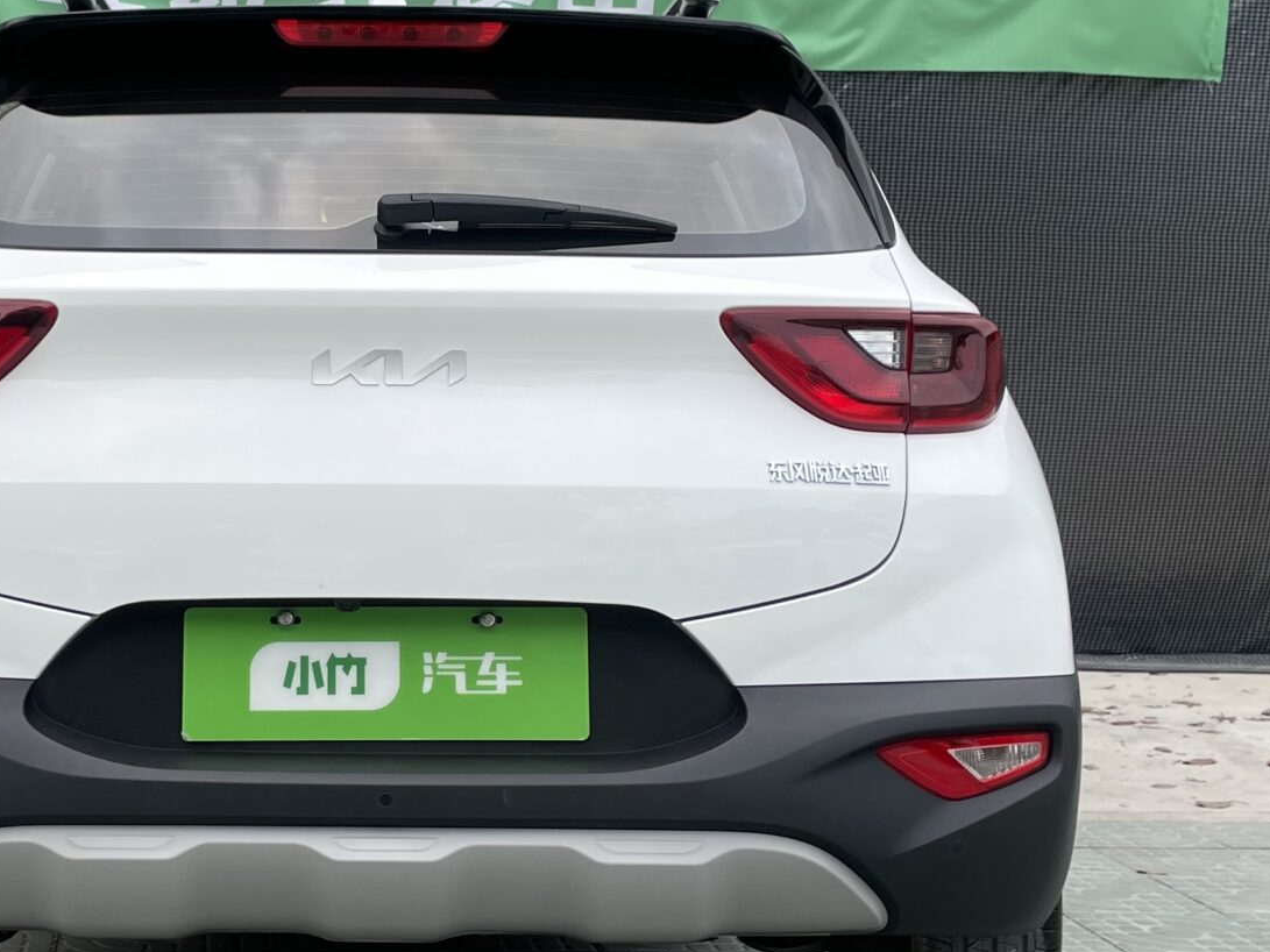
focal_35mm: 61
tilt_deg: -1.2
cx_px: 364
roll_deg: -0.8
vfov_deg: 24.0
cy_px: 407
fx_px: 2238
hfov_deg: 31.3
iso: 32
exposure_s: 1/1195
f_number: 1.6
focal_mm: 4.2
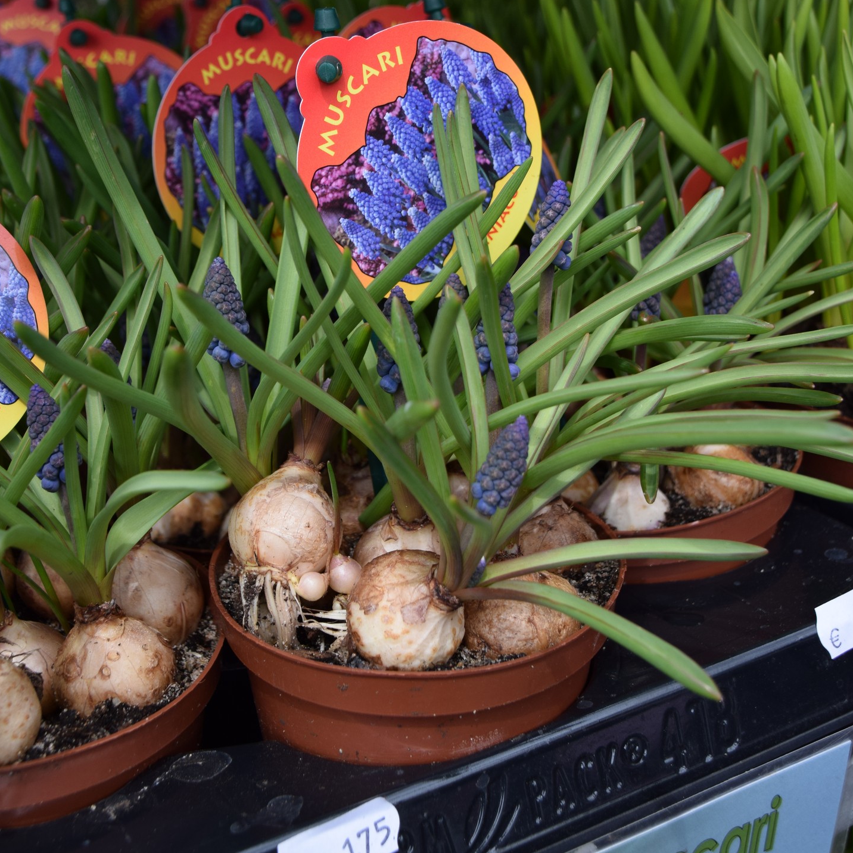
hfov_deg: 34.0
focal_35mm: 50
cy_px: 285
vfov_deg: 33.7
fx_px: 1394
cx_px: 428
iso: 250
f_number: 8
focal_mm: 26
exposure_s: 1/250
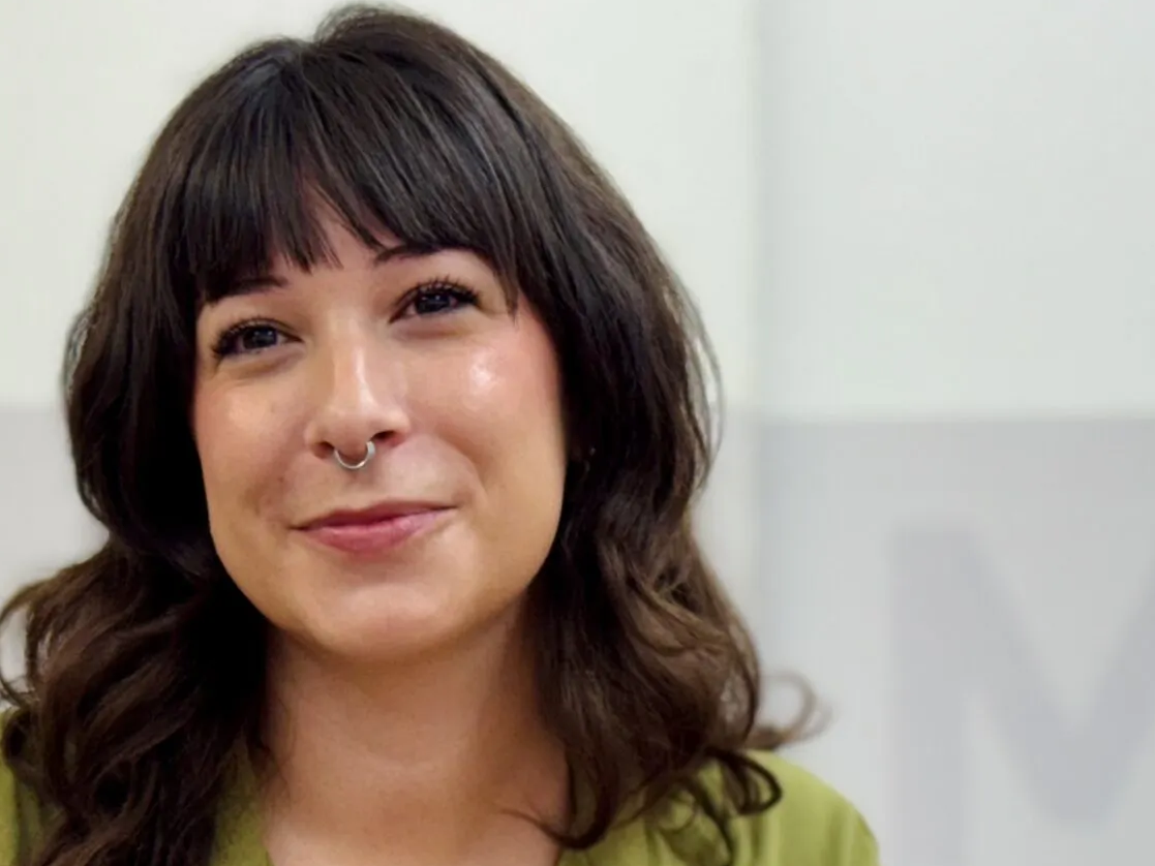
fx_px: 3671
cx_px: 397
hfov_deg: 17.8
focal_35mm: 110
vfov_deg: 13.2
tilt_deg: -5.1
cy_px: 970
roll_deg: +0.8
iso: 80
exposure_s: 1/100
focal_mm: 6.76
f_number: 1.78
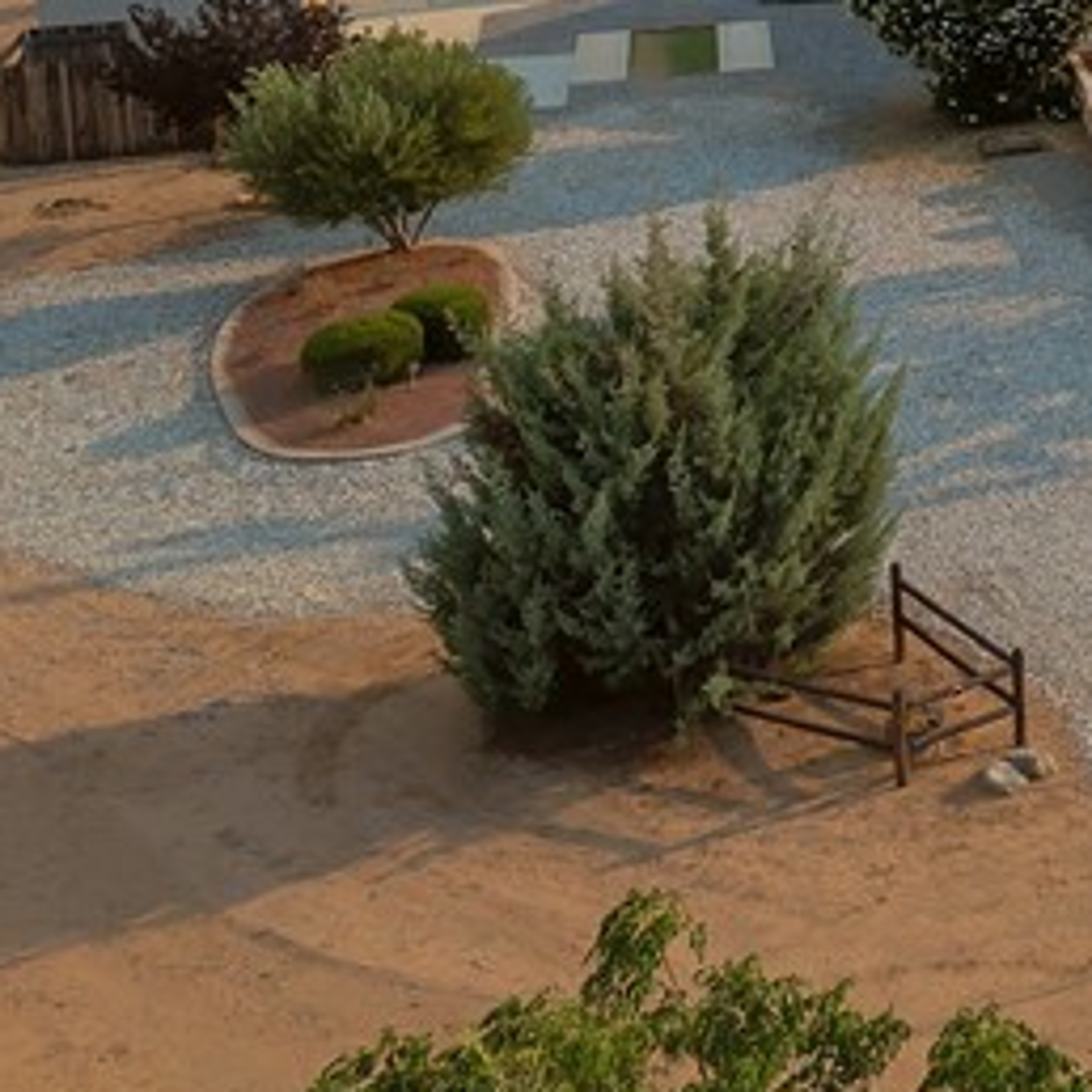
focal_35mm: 84
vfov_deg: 19.6
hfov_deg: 17.5
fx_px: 2998
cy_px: -174
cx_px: 1850
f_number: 2.8
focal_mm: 12.29
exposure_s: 1/2000
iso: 130
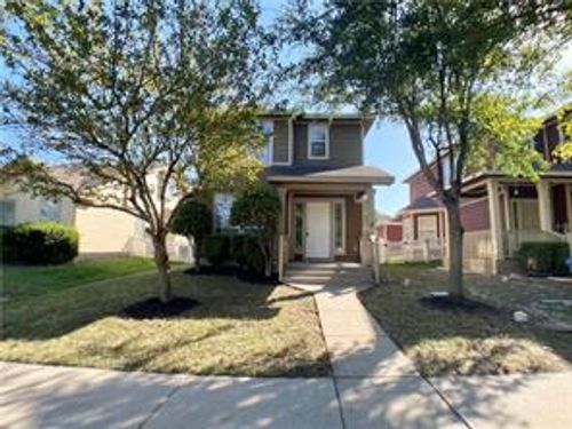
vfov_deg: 53.1
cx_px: 286
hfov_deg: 67.3
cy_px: 214
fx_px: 430
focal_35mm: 26
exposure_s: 1/839
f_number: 1.8
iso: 32
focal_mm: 4.25
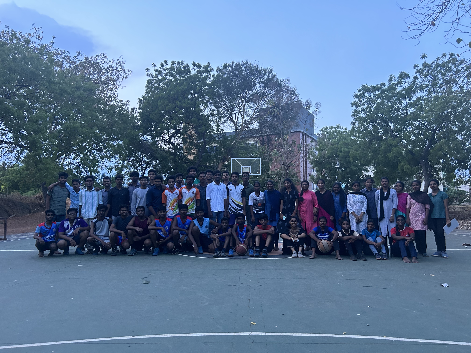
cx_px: 236
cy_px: 176
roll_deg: +0.2
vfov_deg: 53.1
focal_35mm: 26
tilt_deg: +3.4
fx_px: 354
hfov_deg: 67.3
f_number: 1.5
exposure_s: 1/60
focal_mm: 5.7
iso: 400
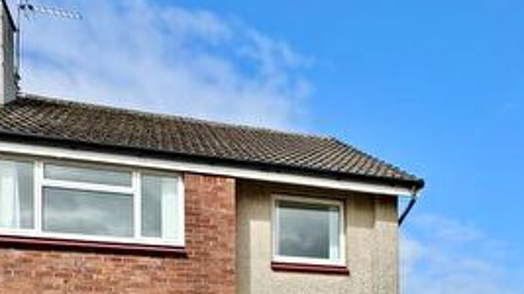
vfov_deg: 25.7
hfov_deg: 49.7
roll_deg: +0.4
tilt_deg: +0.3
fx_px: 556
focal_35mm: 40
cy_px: 377
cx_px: 345
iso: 50
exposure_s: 1/2273
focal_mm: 2.22
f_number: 2.2
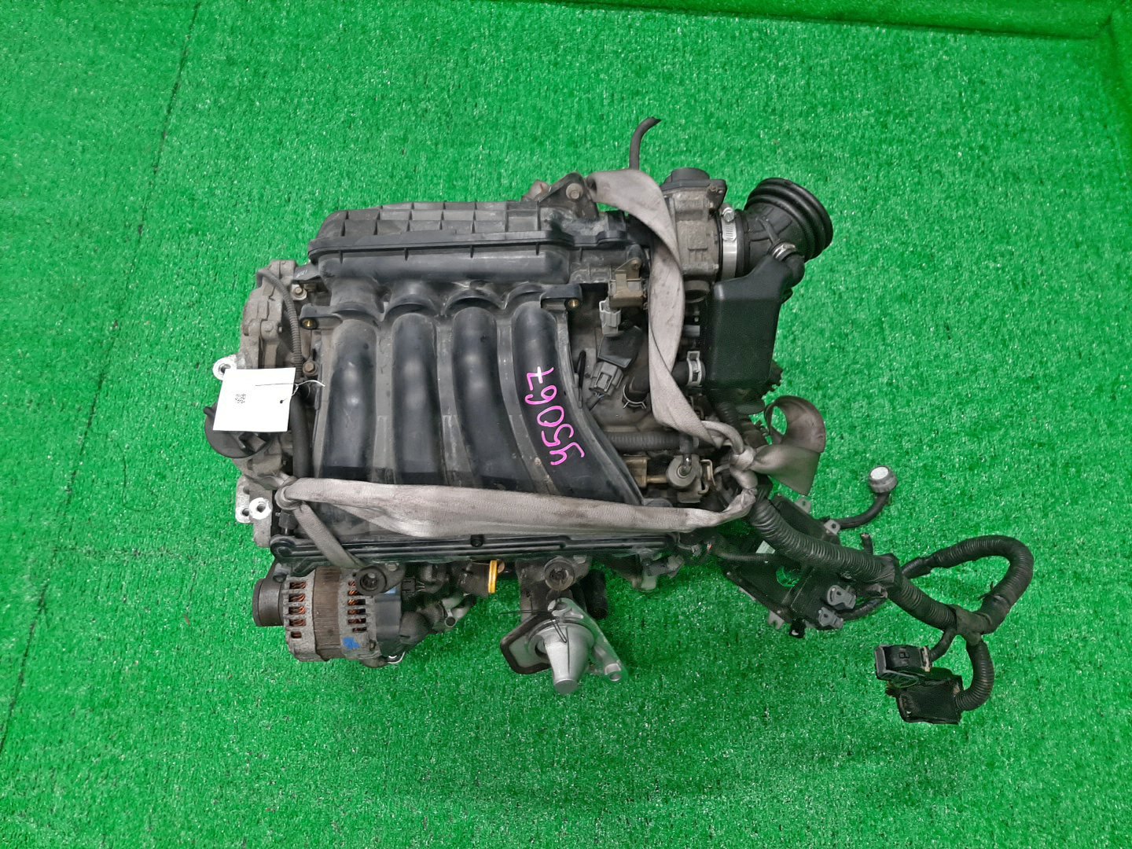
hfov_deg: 67.3
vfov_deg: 53.1
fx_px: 850
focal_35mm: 26
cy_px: 424
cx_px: 566
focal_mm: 3.93
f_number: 1.7
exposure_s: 1/50
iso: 110
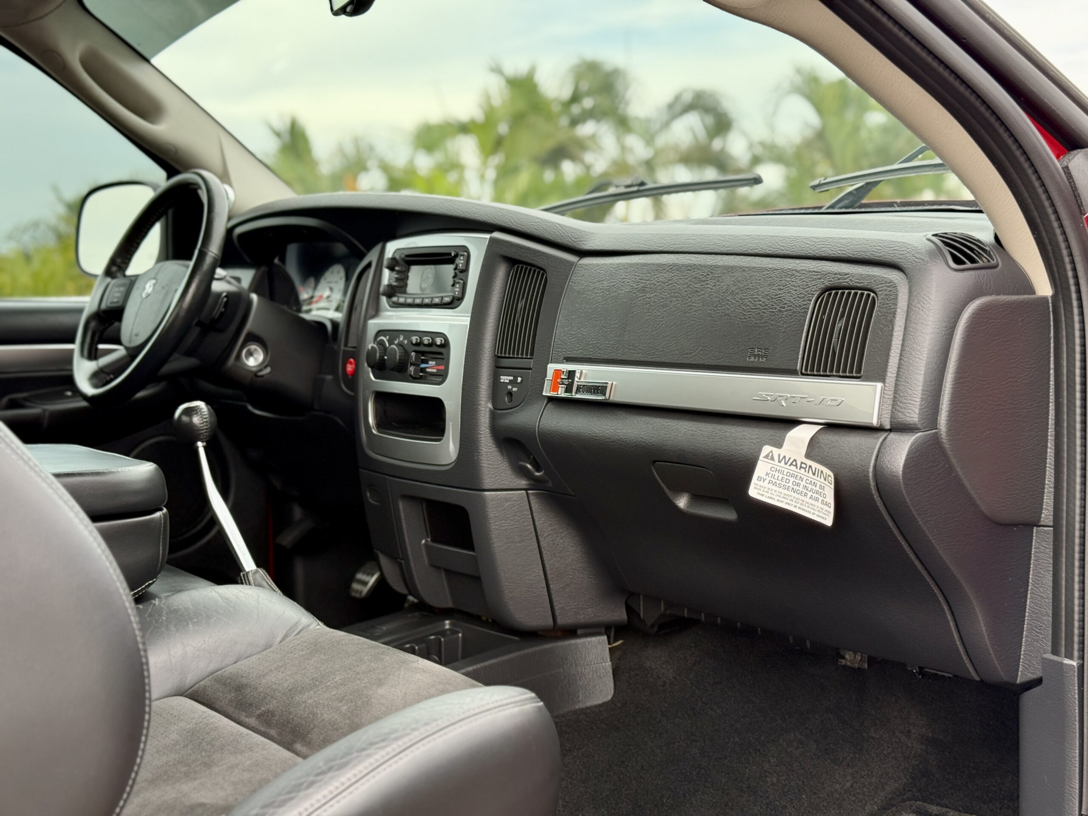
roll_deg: +1.0
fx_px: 1509
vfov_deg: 30.3
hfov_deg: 39.7
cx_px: 544
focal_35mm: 48
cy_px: 408
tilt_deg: -4.9
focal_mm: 6.76
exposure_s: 1/293
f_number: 1.78
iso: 64
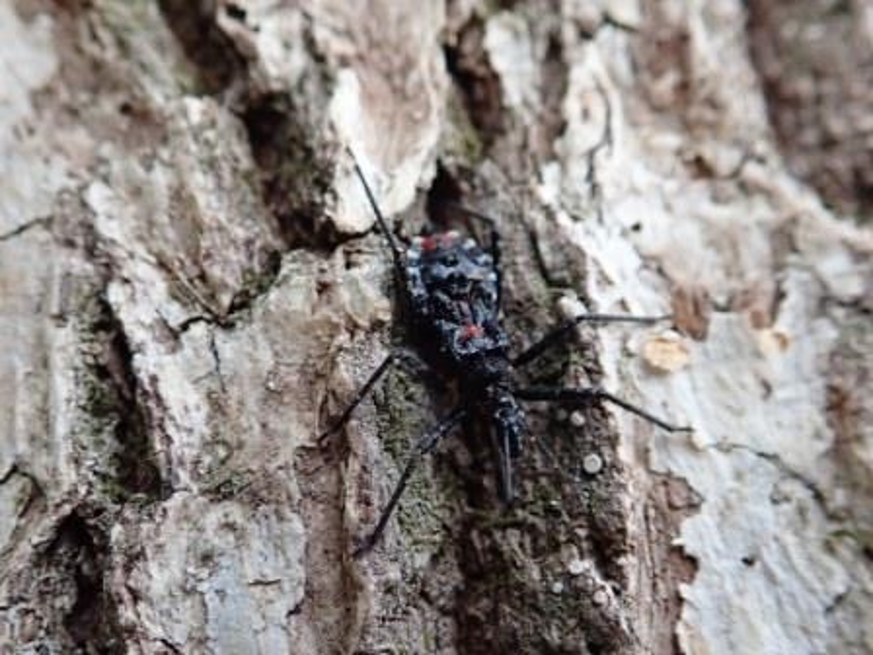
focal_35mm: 30
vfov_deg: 46.8
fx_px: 757
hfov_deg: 60.0
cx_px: 436
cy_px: 328
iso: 200
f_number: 2.3
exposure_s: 1/125
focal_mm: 5.5
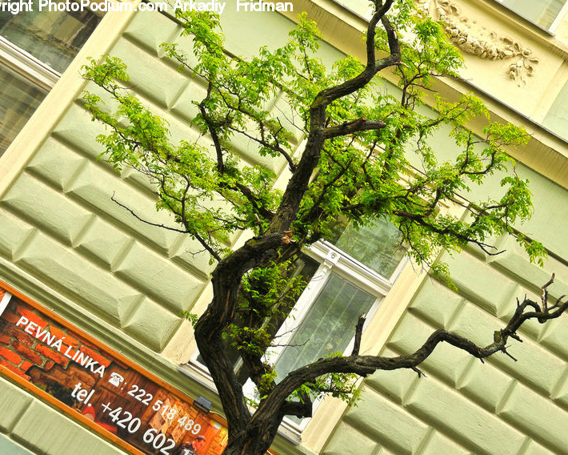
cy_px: 225
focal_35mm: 82
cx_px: 325
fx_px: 1378
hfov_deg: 23.3
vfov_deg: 18.7
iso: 160
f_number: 6.3
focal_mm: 46
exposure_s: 1/200
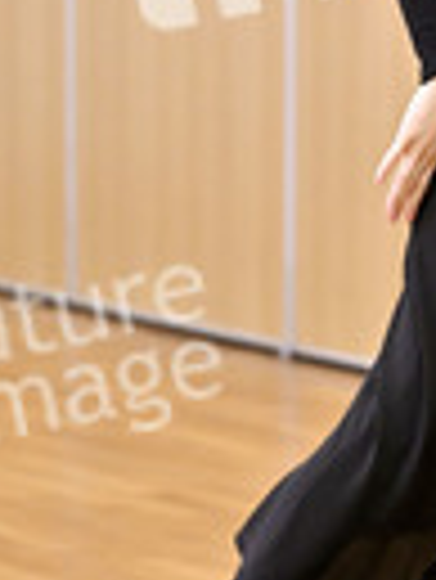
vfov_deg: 6.3
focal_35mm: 313
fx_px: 5248
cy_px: 148
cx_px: 481
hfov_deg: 4.7
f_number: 2.8
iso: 1600
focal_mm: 105
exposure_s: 1/200
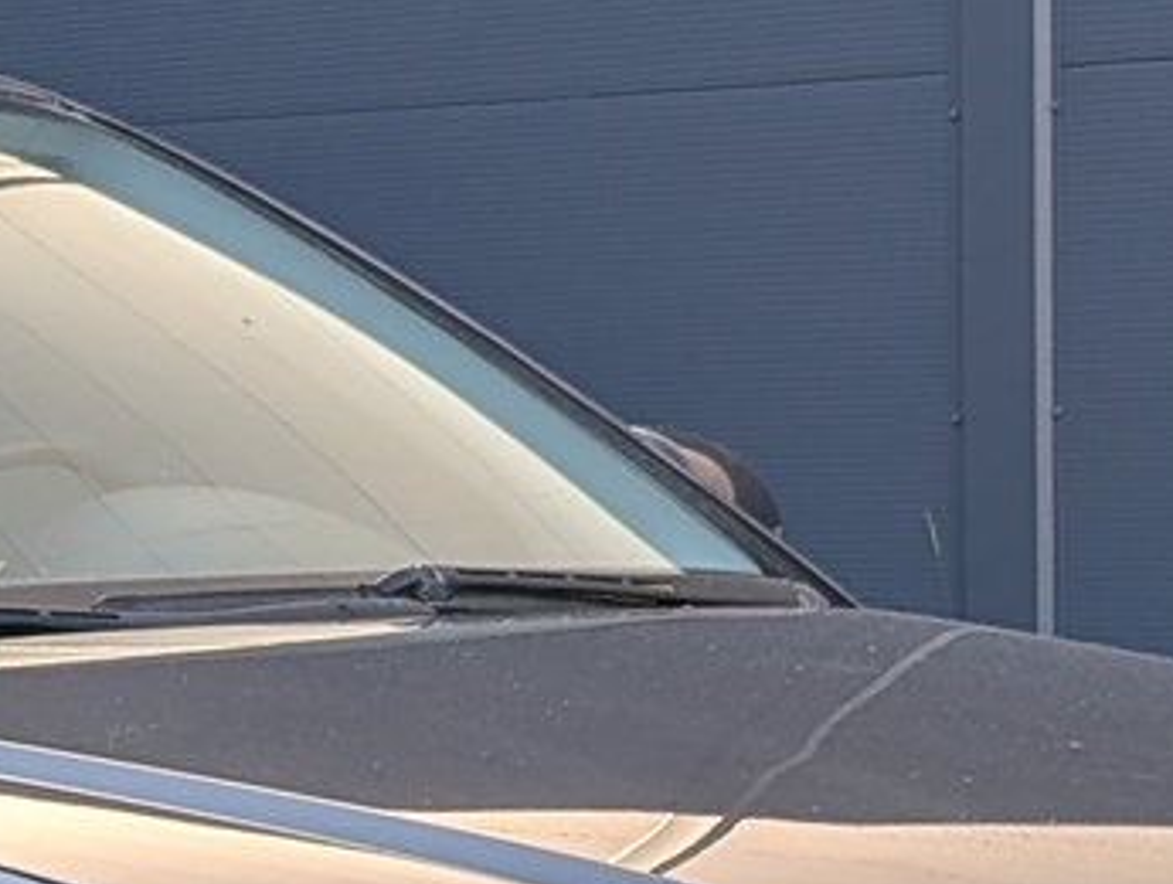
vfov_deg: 6.5
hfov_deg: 8.6
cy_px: 1331
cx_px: -411
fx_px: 7706
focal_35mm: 227
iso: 20
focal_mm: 6.9
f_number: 1.68
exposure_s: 1/95
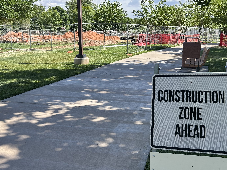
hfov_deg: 49.0
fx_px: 249
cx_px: 108
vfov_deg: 37.7
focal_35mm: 38
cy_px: 84
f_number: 1.5
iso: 50
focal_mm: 5.7
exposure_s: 1/2008
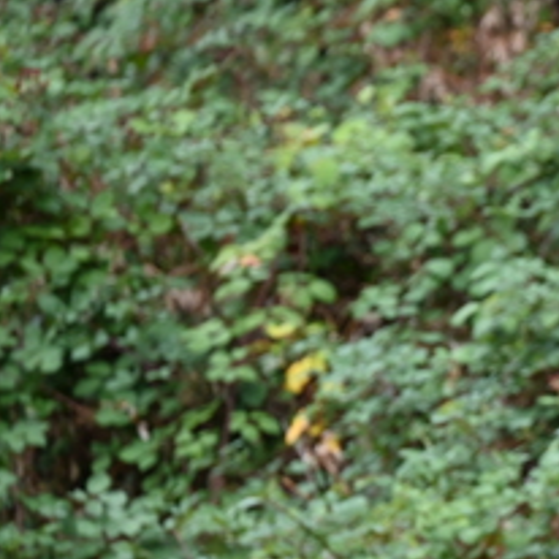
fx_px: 8276
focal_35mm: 453
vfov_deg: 3.9
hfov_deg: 3.9
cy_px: 330
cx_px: 738
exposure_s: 1/250
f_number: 6.3
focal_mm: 200
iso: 640
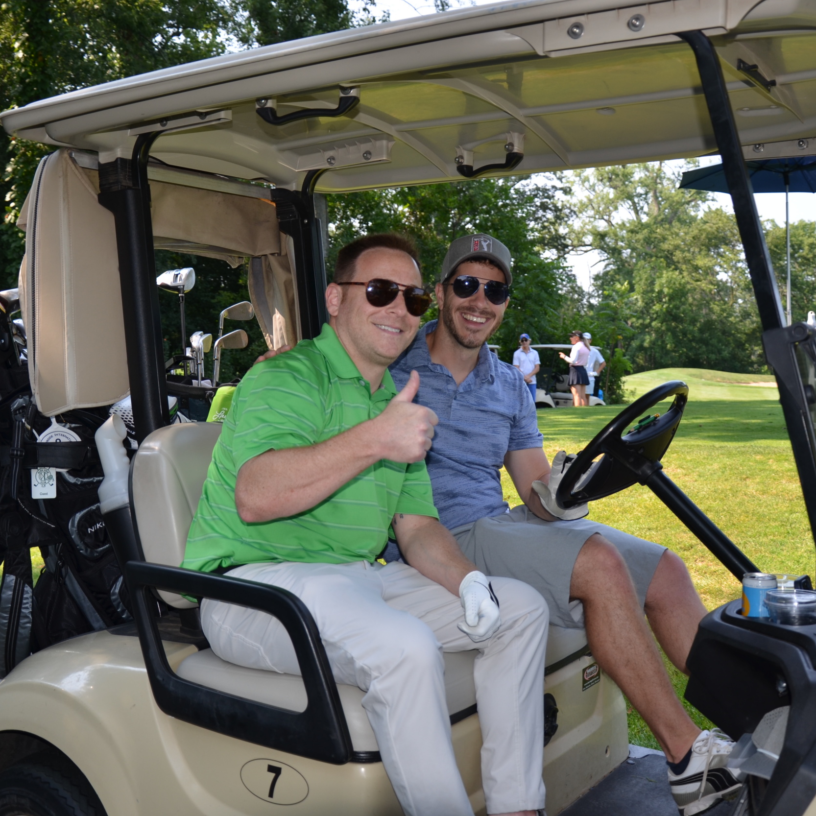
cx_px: 391
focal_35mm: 43
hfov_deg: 39.2
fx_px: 1147
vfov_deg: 39.2
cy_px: 408
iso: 100
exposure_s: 1/250
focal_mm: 22
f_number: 4
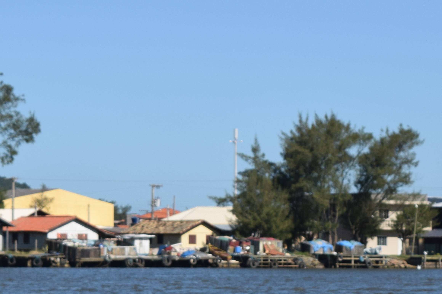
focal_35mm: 186
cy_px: 356
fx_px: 2283
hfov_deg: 11.0
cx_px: 385
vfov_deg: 7.3
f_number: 8
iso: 200
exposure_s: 1/800
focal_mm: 48
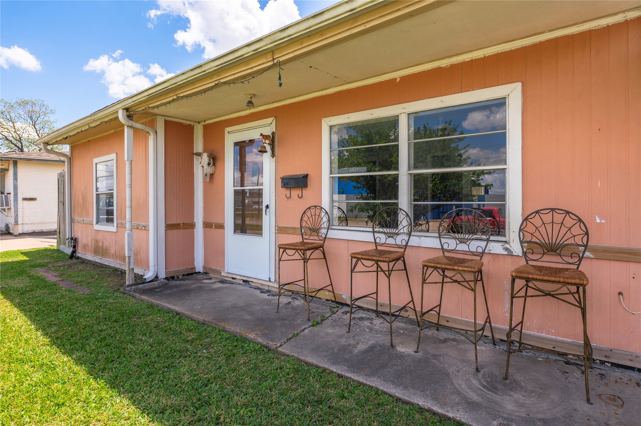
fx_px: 338
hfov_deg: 86.9
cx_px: 320
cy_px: 213
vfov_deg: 64.5
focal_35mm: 19
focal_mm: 19
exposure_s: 1/100
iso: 100
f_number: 11
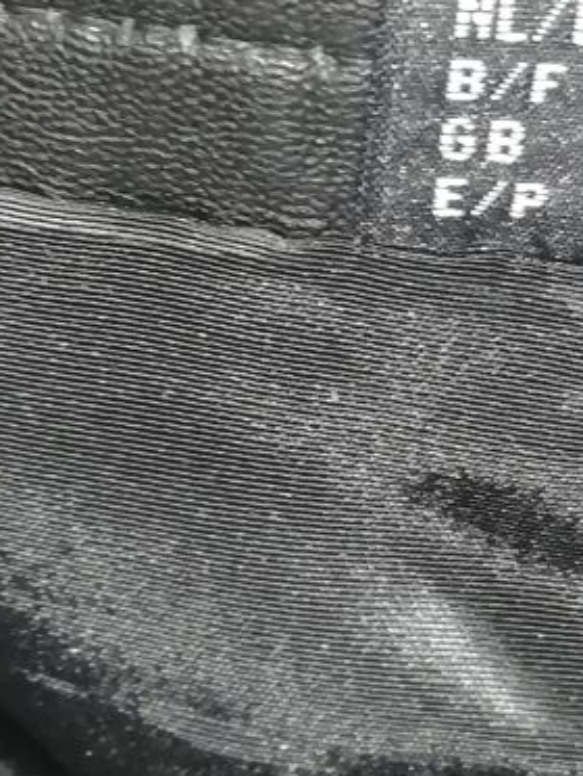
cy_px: 111
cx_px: 650
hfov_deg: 15.5
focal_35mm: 93
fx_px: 2087
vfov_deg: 20.7
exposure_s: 1/33.3
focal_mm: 3.46
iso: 160
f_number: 2.2
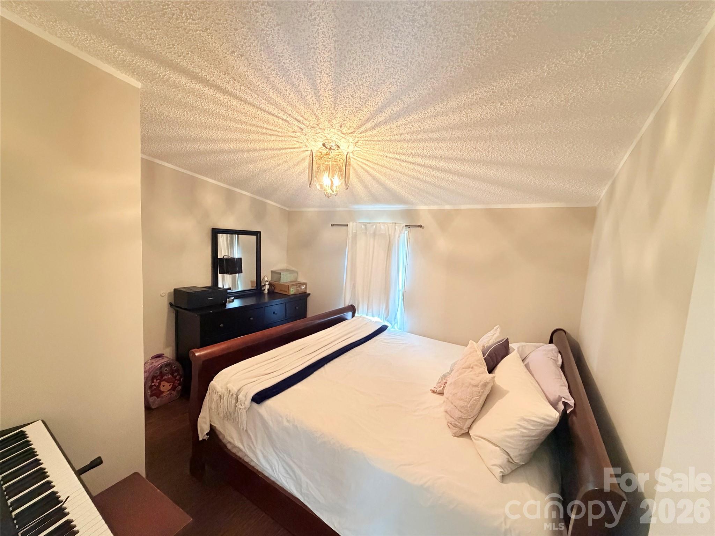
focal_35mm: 14
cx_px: 358
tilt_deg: -5.7
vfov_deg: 85.7
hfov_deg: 102.1
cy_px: 268
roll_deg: -3.6
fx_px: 289
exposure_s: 1/60
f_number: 2.2
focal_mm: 2.22
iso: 640
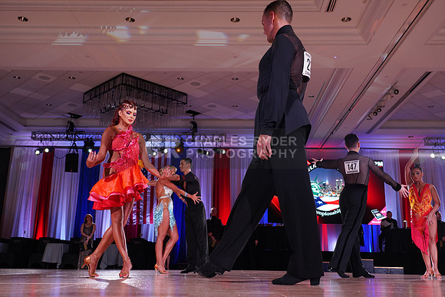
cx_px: 222
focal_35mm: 35
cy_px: 148
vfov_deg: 37.9
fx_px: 433
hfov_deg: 54.4
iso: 1600
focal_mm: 35
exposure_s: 1/160
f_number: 5.6
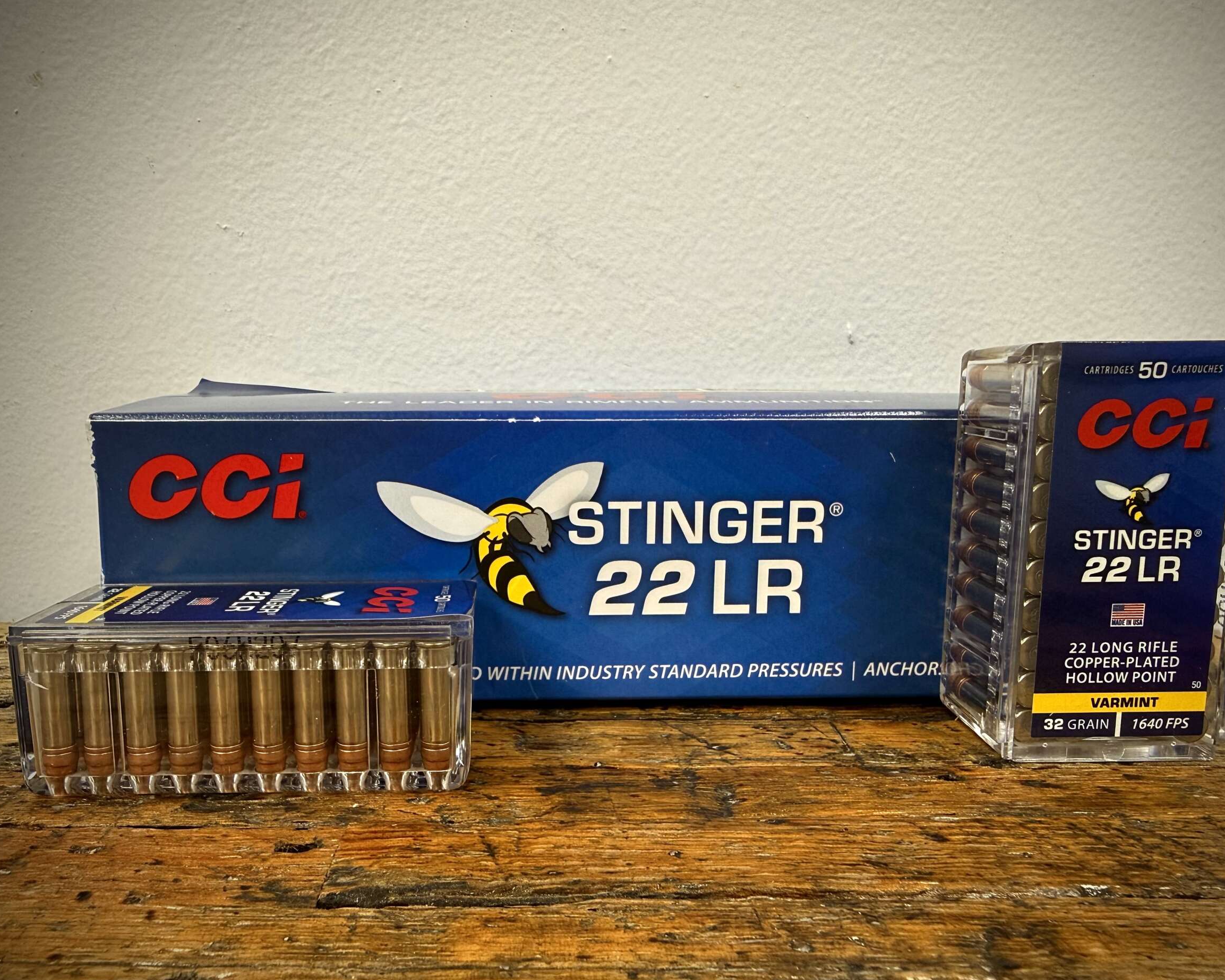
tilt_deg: -8.5
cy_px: 507
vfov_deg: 54.9
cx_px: 674
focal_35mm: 26
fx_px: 943
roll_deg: +0.0
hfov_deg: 65.9
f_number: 2.2
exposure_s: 1/40
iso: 80
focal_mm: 2.22
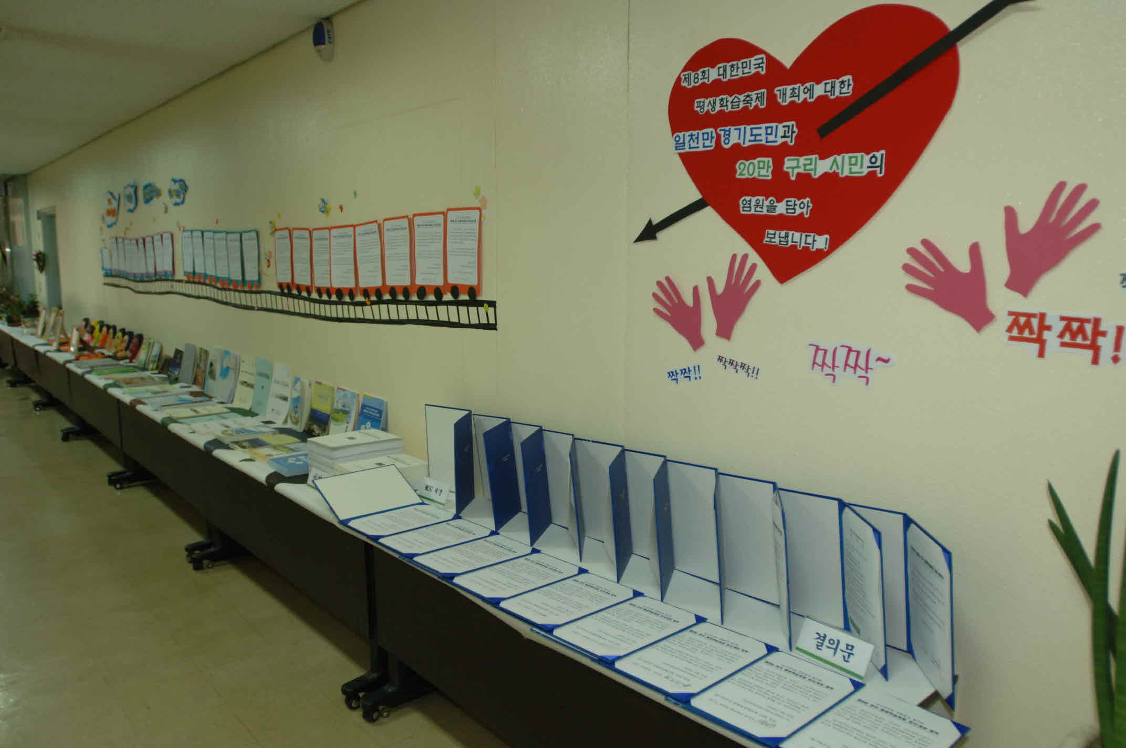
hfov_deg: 70.5
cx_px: 563
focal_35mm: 26
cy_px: 374
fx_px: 797
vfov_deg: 50.3
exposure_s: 1/60
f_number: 2.8
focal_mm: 17
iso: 400
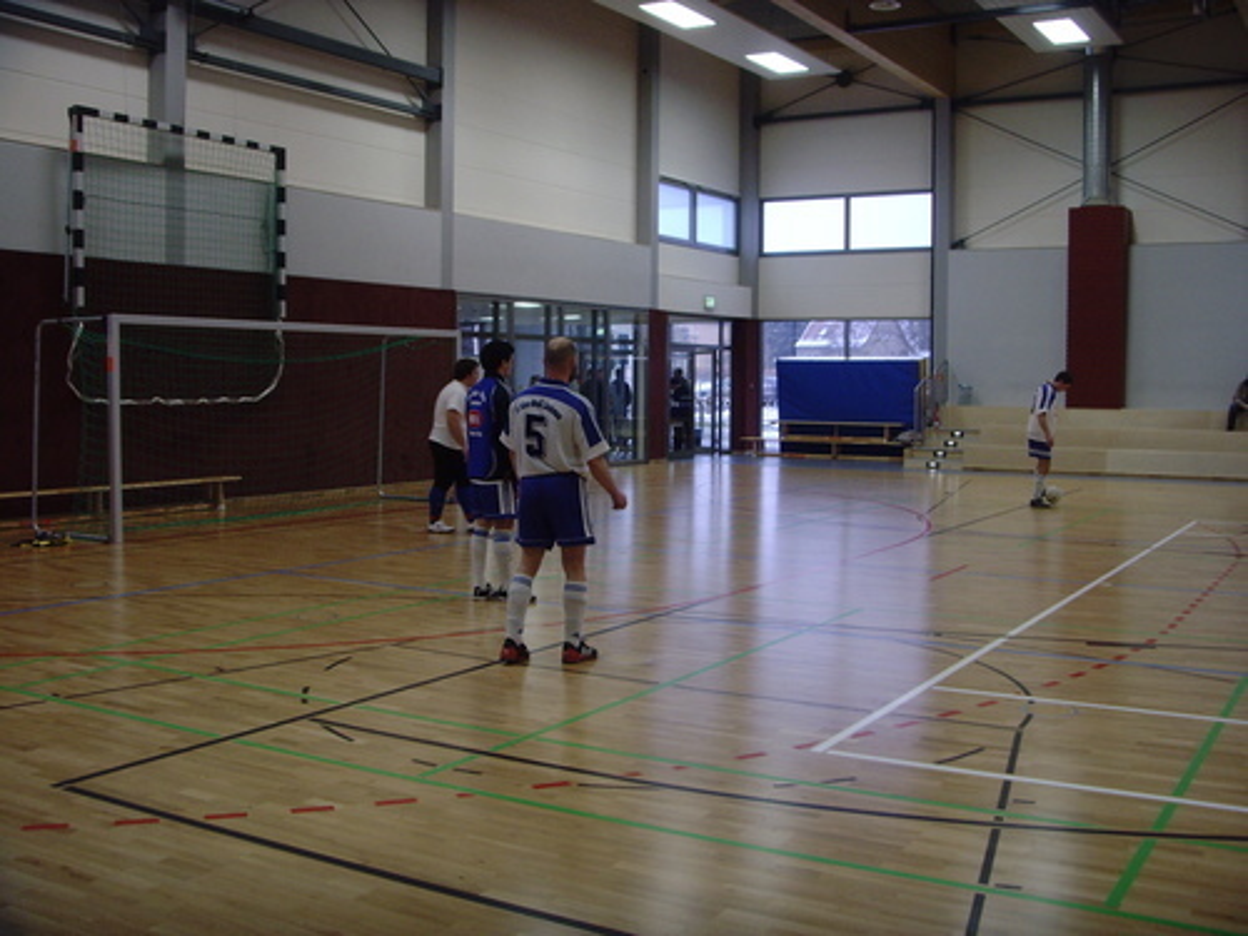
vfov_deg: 36.8
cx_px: 624
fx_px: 1406
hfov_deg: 47.9
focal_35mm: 39
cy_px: 468
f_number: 3.5
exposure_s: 1/45
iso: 200
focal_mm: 6.6
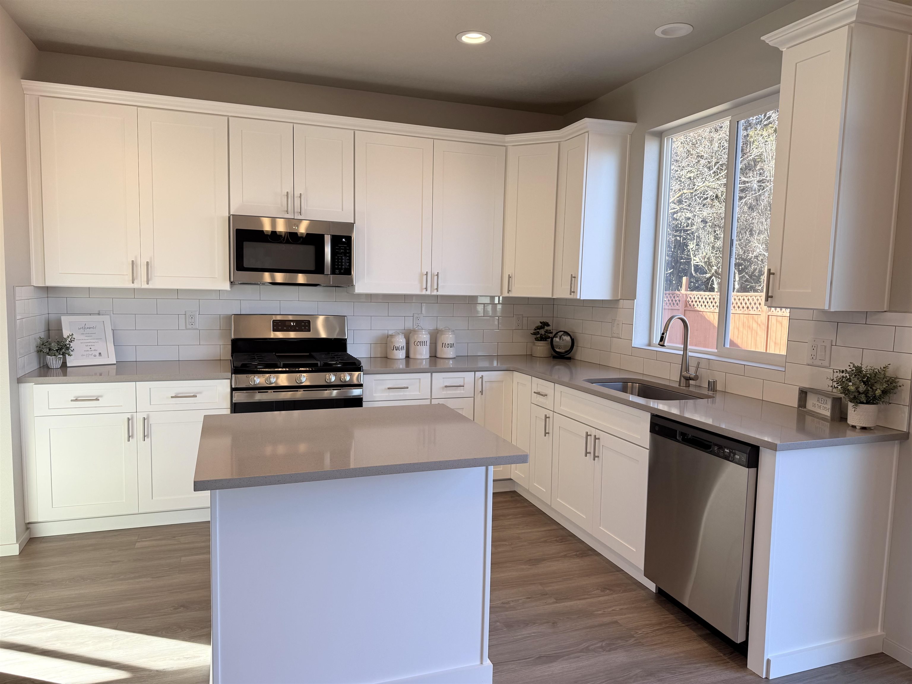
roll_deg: -1.7
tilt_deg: -4.5
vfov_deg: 56.8
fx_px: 632
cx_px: 456
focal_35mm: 24
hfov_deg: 71.6
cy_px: 342
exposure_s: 1/171
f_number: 1.78
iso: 80
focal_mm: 6.76
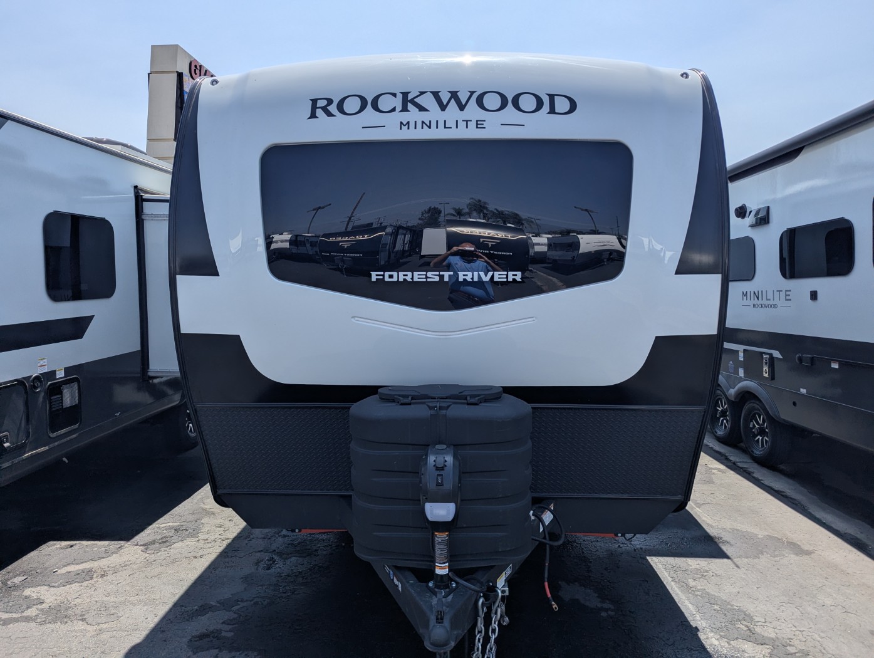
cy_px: 329
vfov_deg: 56.9
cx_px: 437
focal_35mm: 24
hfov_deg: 71.5
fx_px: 607
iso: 46
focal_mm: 6.81
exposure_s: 1/2463
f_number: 1.85
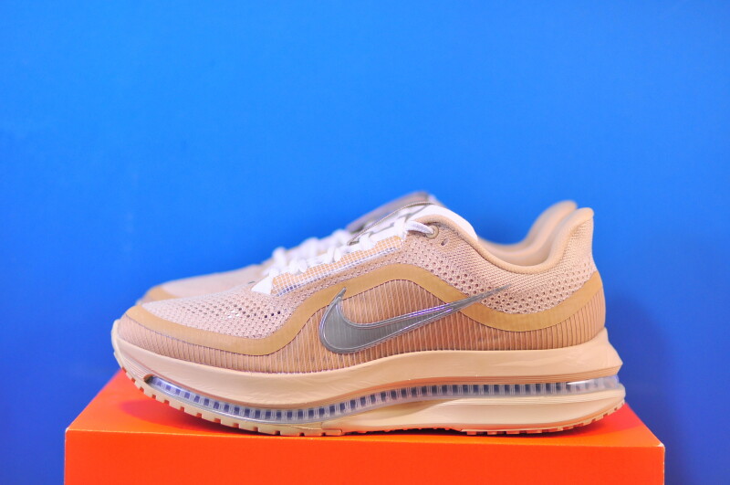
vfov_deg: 18.1
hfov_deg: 27.0
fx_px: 1519
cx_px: 365
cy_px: 242
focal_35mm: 75
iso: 250
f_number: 2
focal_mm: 50
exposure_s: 1/320
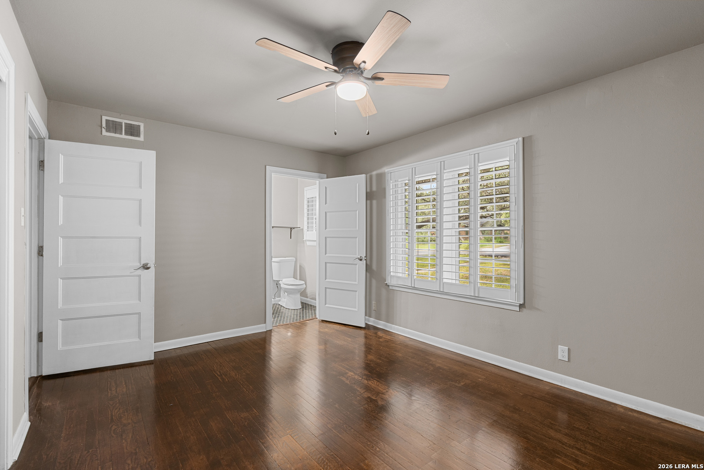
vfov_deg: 73.7
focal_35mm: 16
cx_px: 352
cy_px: 235
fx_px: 313
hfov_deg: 96.7
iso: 320
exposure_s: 1/1.67
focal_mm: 16
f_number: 7.1
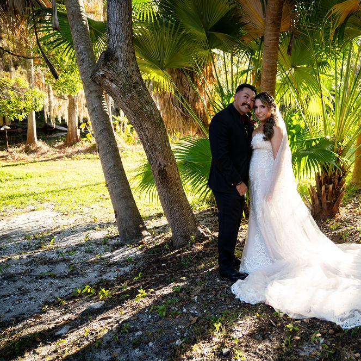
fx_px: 378
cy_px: 185
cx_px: 277
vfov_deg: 51.1
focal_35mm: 32
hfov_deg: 48.8
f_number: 2.8
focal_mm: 24
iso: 640
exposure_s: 1/500
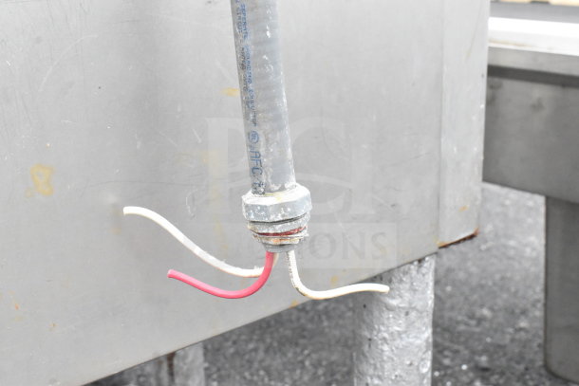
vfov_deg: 26.5
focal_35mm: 51
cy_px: 193
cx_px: 290
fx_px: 820
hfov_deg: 38.9
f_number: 13
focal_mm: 34
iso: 6400
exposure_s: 1/640
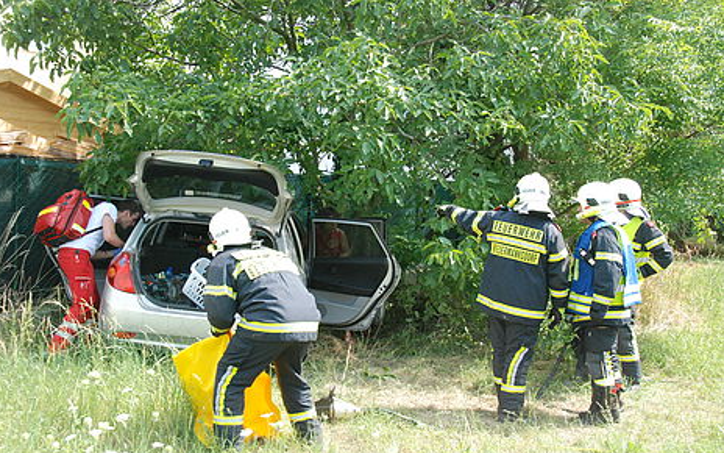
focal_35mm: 46
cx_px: 363
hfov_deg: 43.9
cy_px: 235
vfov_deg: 28.3
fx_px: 898
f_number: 9
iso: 800
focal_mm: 29
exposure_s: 1/320
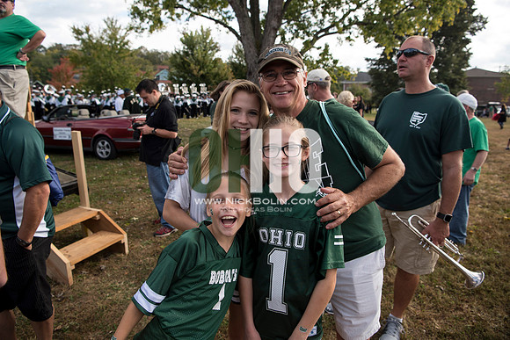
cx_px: 255
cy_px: 170
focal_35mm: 24
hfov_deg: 73.7
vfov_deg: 53.2
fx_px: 340
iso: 250
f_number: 4.5
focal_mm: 24
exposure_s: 1/640
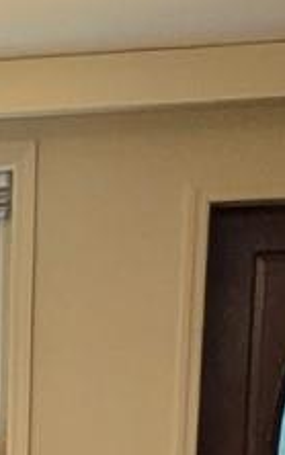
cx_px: -318
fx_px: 1700
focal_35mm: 137
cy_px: 867
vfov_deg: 13.4
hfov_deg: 8.9
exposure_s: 1/151
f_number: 2.2
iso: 55
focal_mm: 1.83
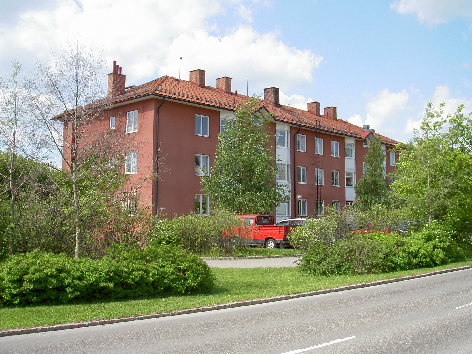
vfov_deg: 36.8
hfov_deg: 47.9
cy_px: 177
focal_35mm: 39
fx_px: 532
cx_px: 236
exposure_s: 1/250
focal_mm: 8
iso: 100
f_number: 4.7
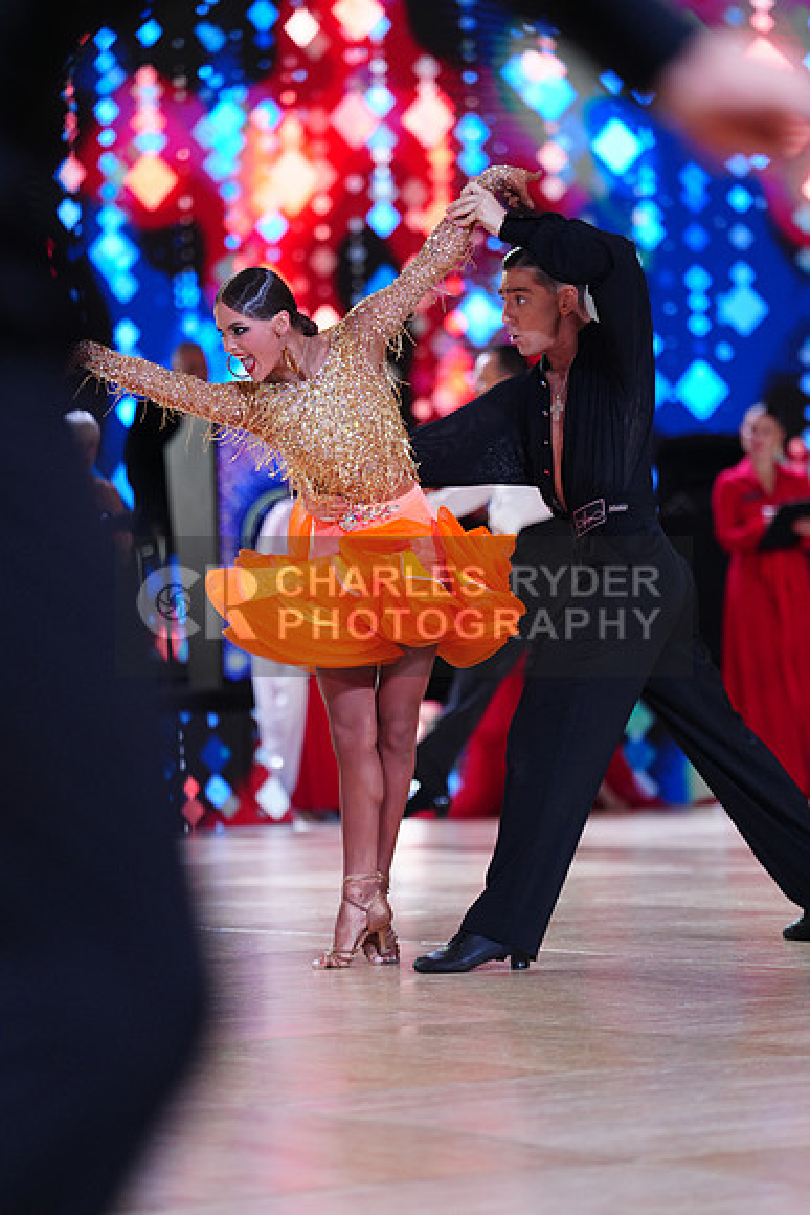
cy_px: 608
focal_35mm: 144
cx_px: 405
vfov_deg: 14.2
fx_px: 4857
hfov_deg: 9.5
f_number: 2.8
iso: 1250
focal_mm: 144
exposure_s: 1/500
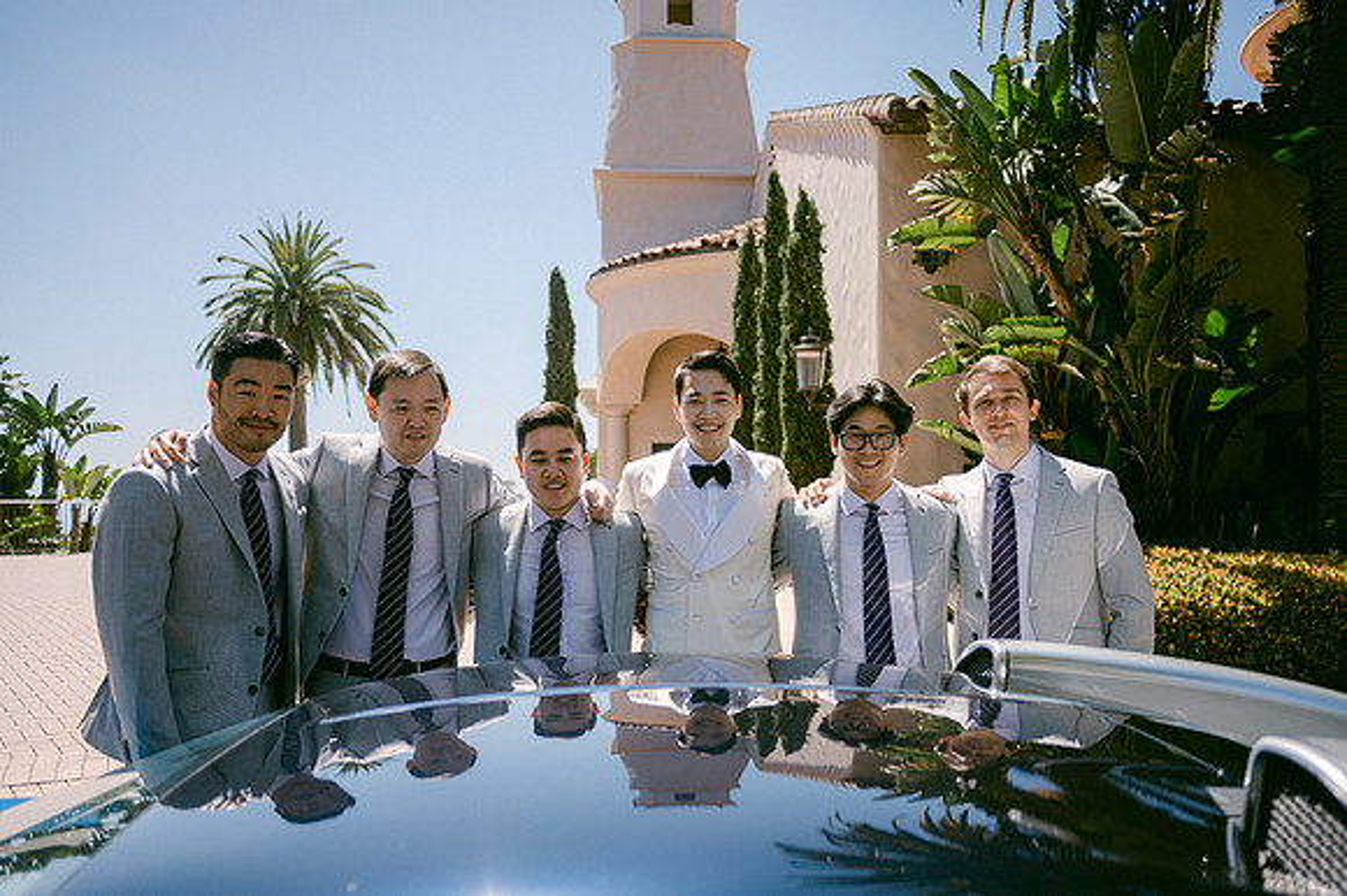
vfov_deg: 46.4
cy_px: 448
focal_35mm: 28
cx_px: 674
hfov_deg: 65.5
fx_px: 1047
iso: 100
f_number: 2.8
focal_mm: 28
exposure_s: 1/2000
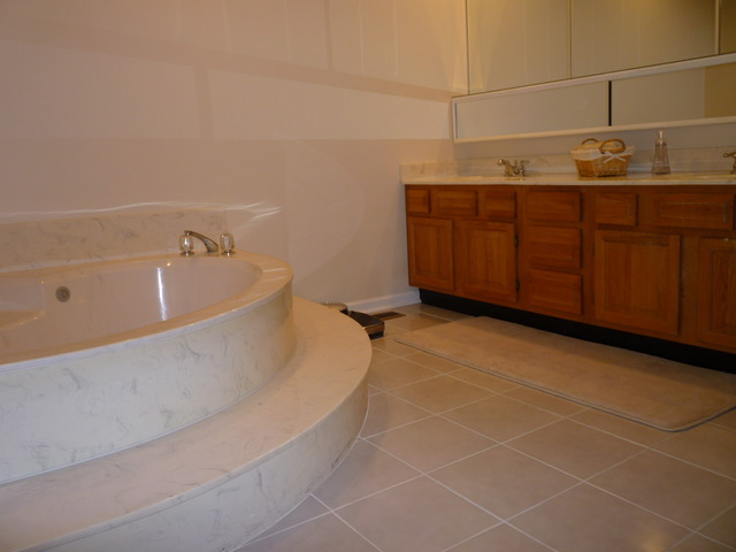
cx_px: 368
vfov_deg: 48.2
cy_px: 276
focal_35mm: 29
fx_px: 617
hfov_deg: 61.7
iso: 100
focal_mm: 5.2
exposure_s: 1/30
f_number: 3.3
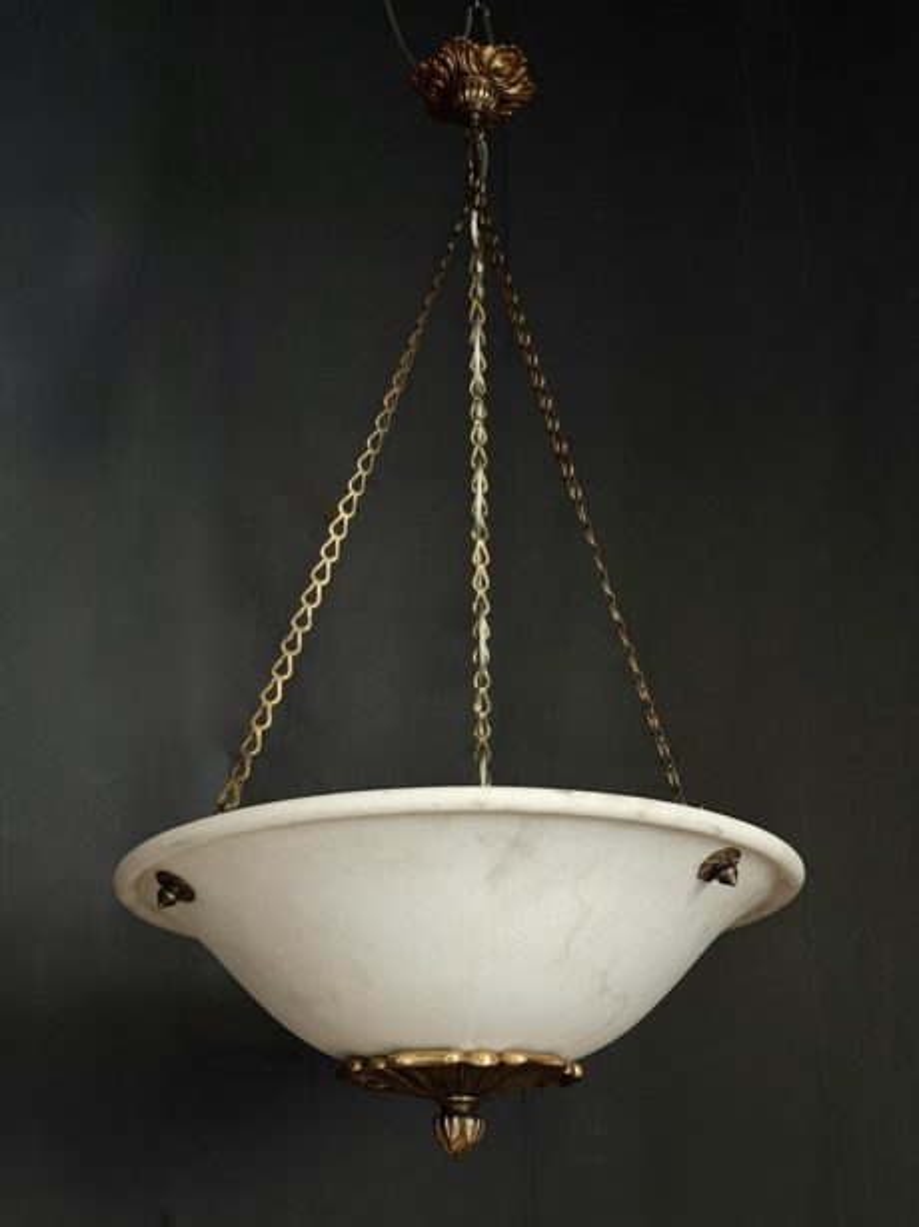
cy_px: 614
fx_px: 1700
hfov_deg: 30.2
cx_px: 460
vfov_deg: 39.7
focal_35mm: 48
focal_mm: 6.76
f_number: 1.78
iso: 800
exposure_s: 1/18
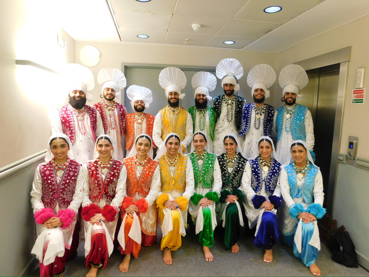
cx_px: 184
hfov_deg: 73.9
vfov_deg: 58.9
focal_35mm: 23
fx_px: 245
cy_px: 138
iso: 400
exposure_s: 1/15
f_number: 3
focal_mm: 4
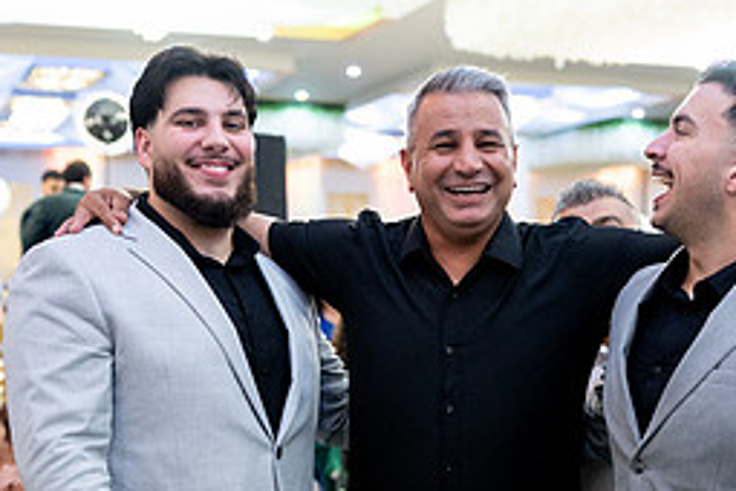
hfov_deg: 30.4
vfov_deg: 19.8
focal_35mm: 66
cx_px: 436
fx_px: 1349
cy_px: 533
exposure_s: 1/160
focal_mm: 29
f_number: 2
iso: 2500
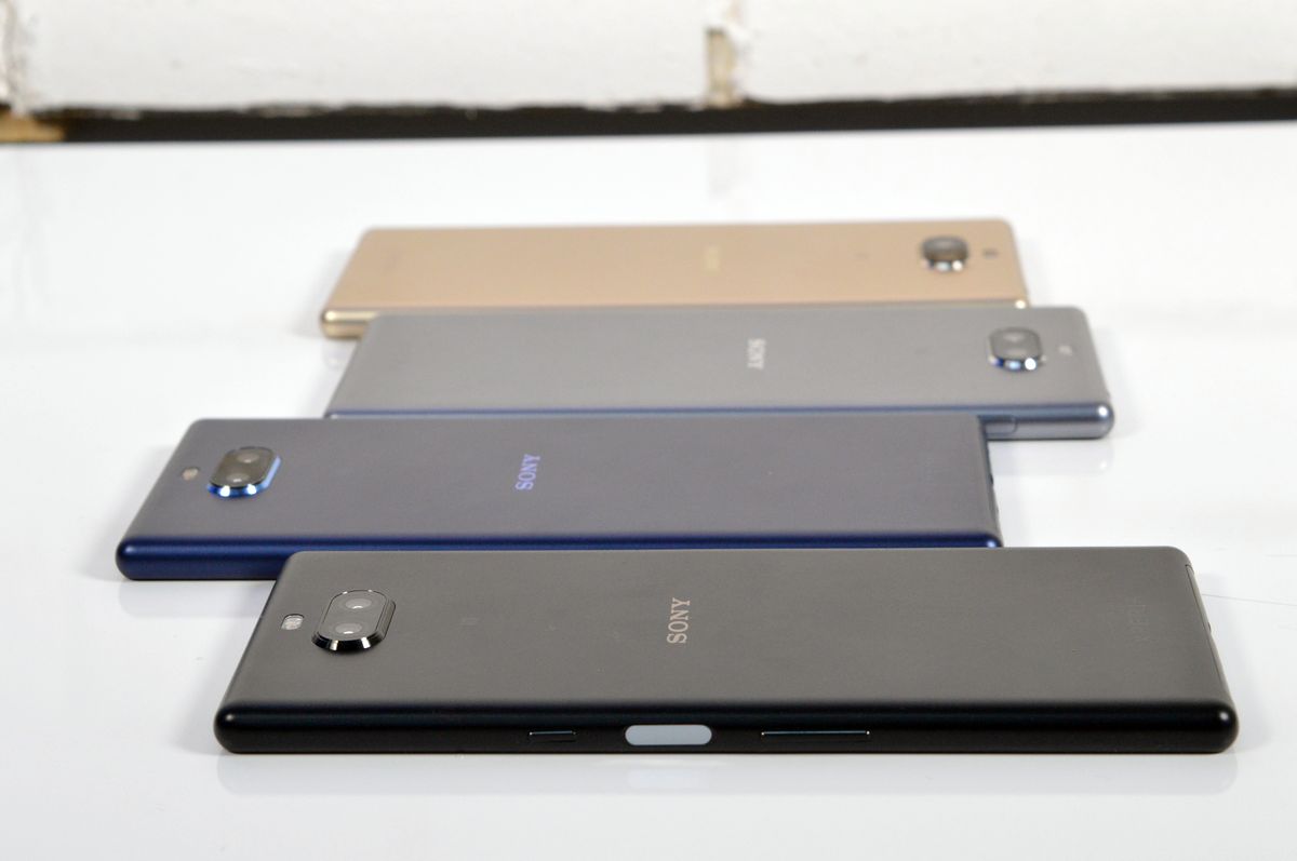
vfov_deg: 16.5
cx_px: 648
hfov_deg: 24.6
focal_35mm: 82
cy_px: 430
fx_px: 2969
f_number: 10
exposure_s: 1/200
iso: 1600
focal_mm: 55
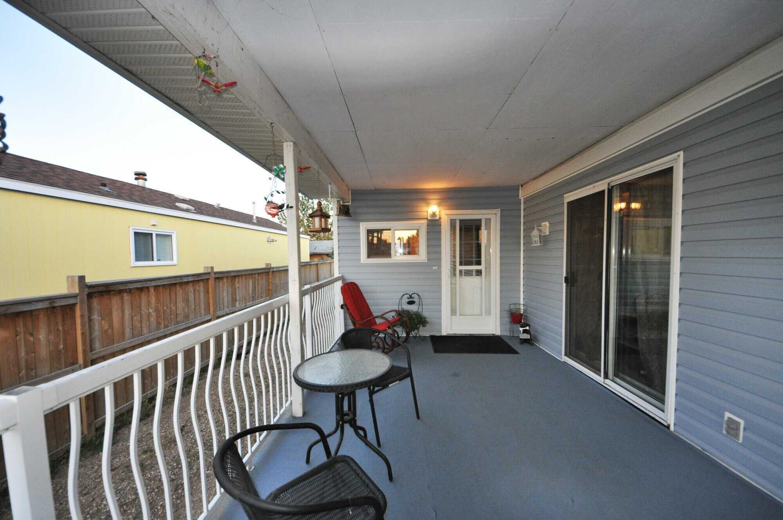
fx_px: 261
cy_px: 260
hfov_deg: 112.7
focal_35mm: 12
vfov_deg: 89.9
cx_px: 392
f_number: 4.5
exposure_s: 1/125
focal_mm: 8
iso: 800
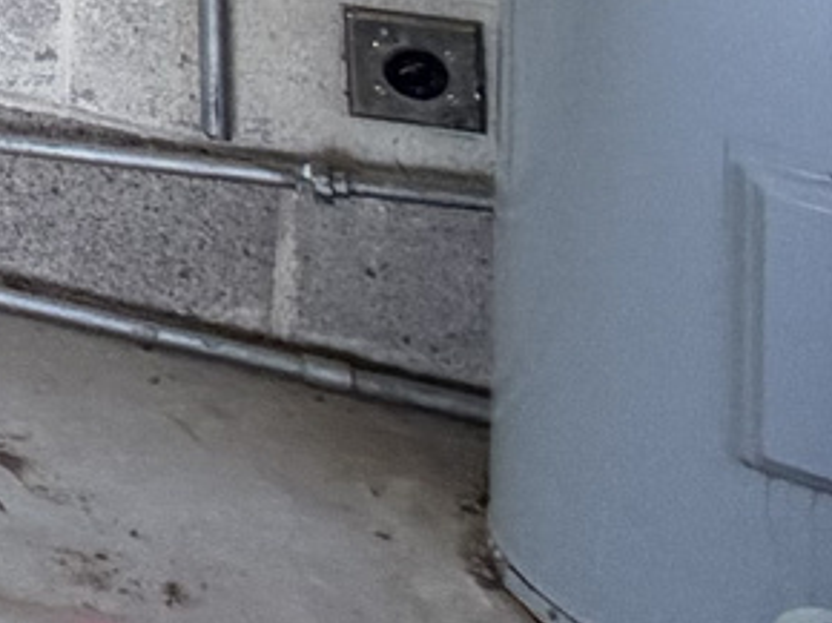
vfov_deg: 11.8
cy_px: -930
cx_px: -1463
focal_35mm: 99
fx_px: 2378
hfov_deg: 12.4
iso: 125
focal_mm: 2.22
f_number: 2.2
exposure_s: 1/121
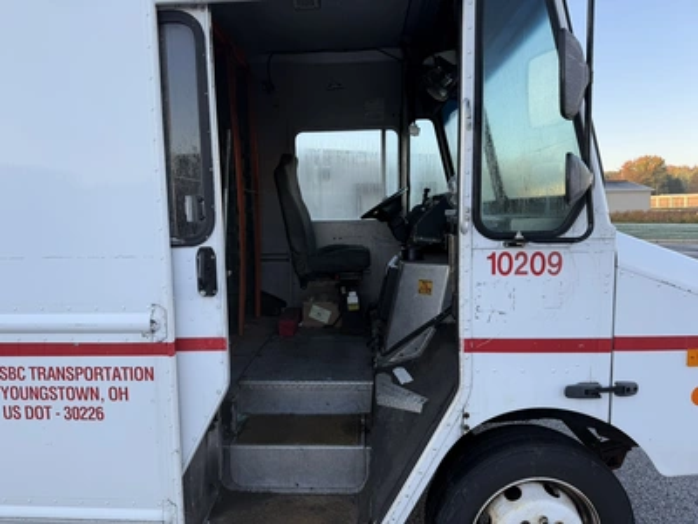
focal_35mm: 24
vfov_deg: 56.8
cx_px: 349
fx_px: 484
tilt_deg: -2.4
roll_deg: +3.8
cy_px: 262
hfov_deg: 71.6
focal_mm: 6.76
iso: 80
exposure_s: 1/567
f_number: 1.78
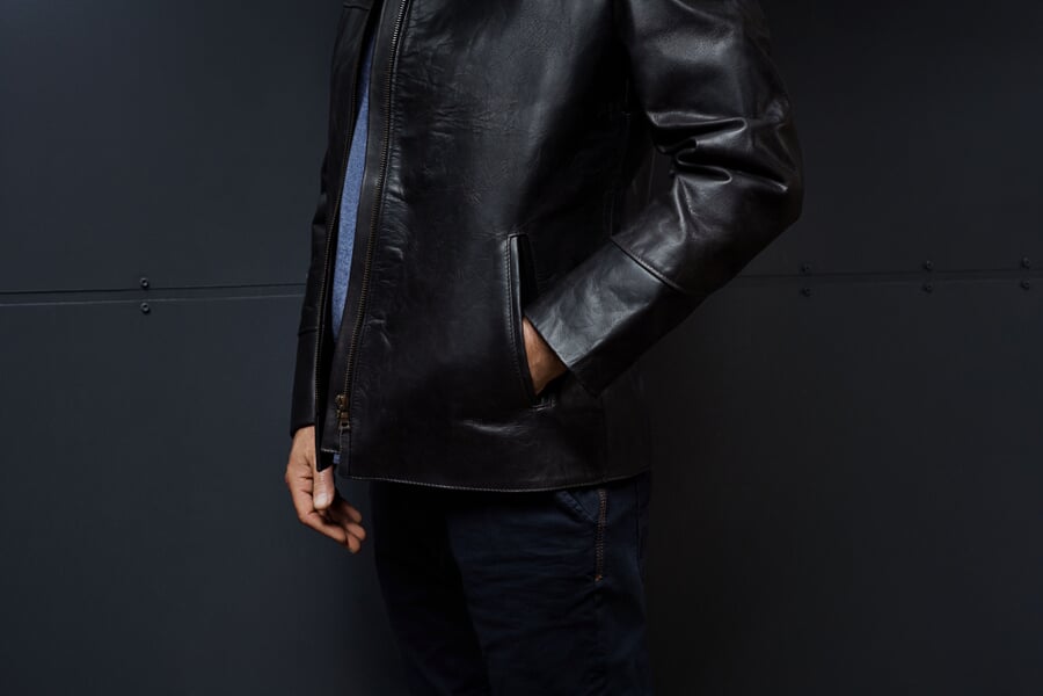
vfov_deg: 27.0
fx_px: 1448
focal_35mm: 50
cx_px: 522
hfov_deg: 39.6
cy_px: 348
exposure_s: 1/160
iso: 1000
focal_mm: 50
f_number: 7.1
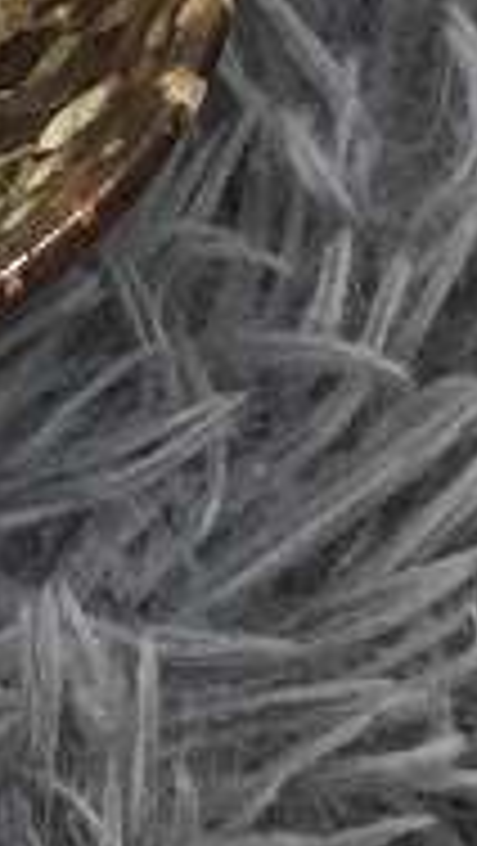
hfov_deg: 5.5
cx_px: -468
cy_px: -184
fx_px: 4848
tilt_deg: -47.2
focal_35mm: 216
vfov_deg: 9.8
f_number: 2.4
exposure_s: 1/33
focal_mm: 3.3
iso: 80
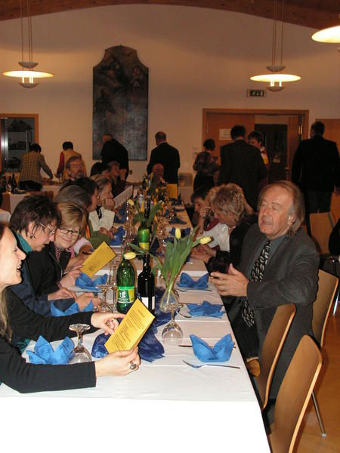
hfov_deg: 32.2
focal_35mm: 45
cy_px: 226
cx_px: 170
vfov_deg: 42.1
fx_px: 589
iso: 160
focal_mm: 7.6
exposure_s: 1/40
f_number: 3.2
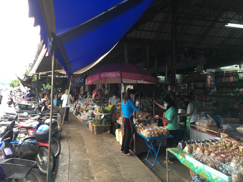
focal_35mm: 29
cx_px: 122
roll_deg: +0.5
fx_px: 204
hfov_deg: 61.7
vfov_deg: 48.2
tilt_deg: +0.9
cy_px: 91
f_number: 2.2
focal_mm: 4.15
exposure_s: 1/50
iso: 32
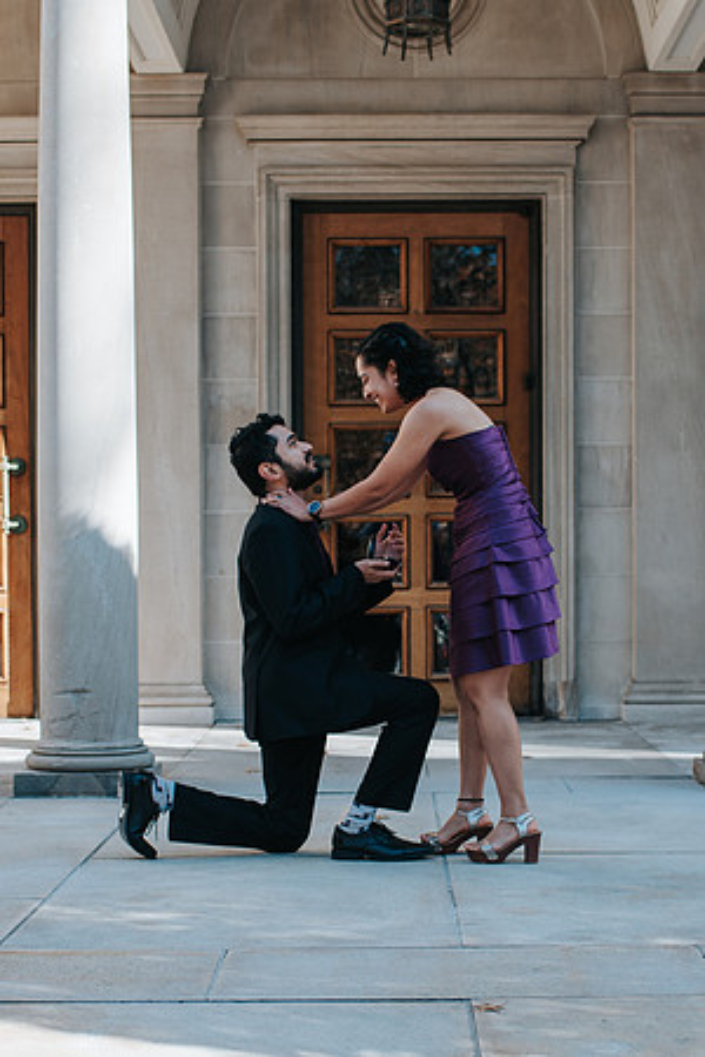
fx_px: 1986
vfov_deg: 29.7
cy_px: 680
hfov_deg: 20.1
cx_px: 398
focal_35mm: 68
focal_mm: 35
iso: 100
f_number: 2.8
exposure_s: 1/320
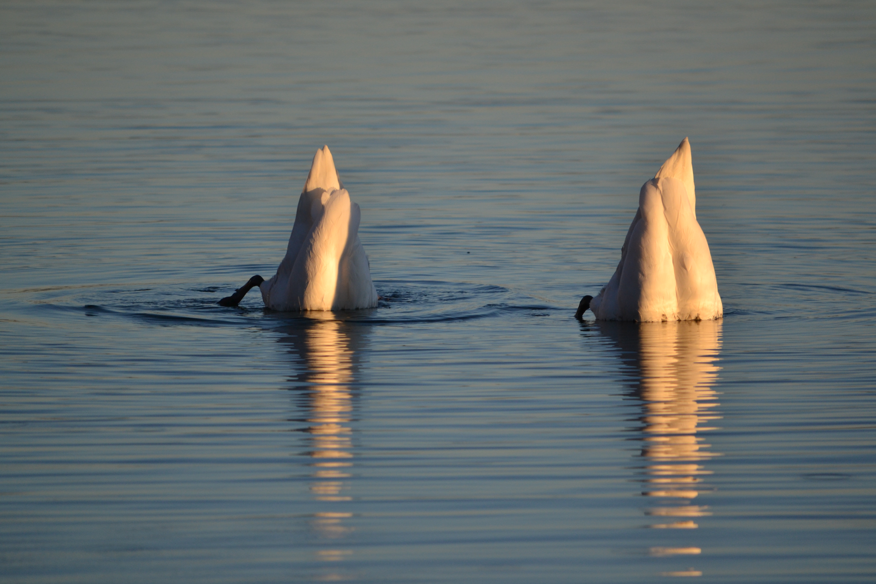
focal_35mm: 450
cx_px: 438
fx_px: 10949
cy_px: 292
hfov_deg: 4.6
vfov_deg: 3.1
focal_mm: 300
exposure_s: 1/1250
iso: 400
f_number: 5.6
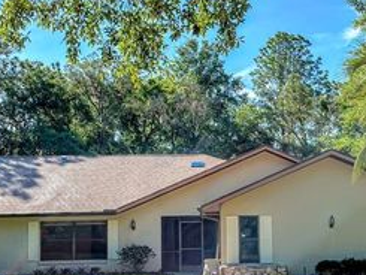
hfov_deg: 35.9
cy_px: 192
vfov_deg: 27.3
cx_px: 238
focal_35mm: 53
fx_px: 561
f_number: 1.6
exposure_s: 1/2410
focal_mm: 5.1
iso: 50
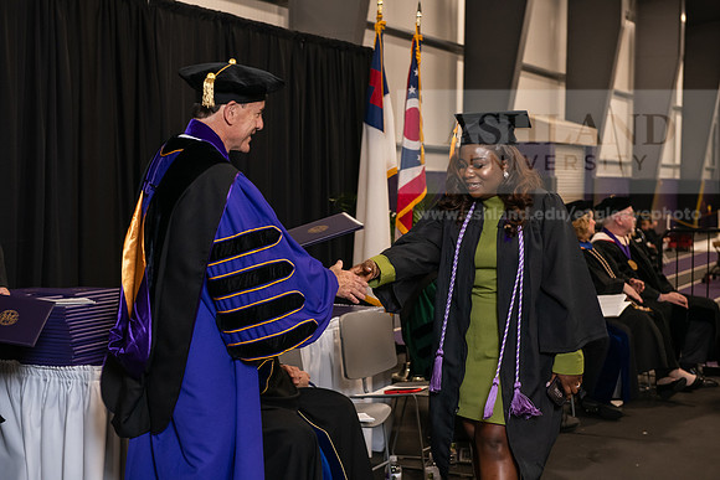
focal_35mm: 62
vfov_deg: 21.9
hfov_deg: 32.4
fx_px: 1240
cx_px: 360
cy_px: 240
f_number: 5
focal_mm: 62
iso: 1600
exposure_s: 1/125
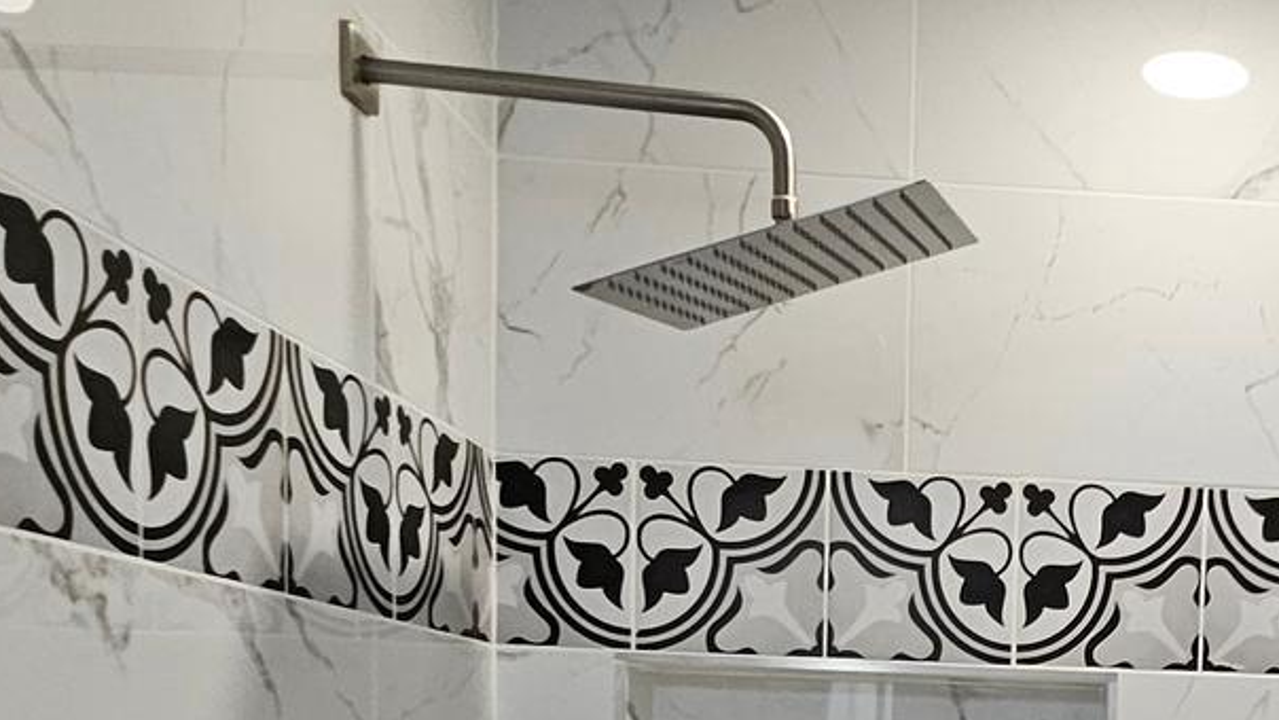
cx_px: 1228
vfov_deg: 22.3
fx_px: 1628
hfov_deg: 38.8
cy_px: 944
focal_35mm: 48
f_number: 2.2
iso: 100
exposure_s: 1/60
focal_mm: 1.74
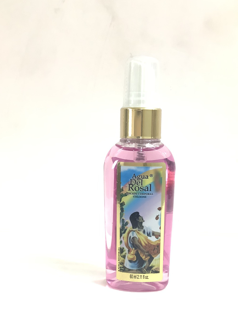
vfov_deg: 48.9
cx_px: 135
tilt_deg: -9.3
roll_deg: -0.2
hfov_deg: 37.7
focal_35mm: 38
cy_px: 179
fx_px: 348
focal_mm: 3.3
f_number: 2.4
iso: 200
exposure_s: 1/60
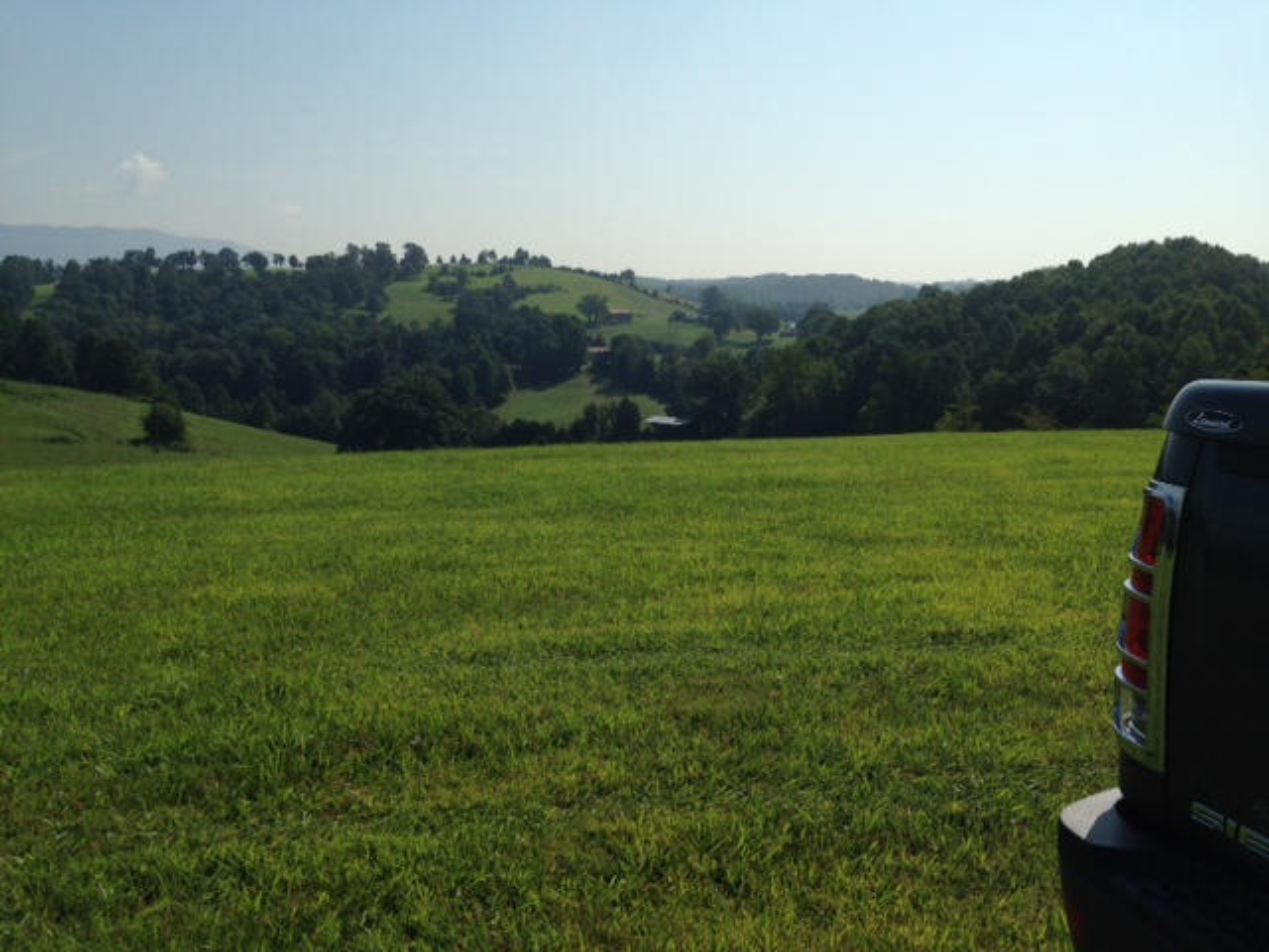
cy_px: 476
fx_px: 1210
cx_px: 634
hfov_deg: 55.4
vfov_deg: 42.9
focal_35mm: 33
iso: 50
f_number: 2.4
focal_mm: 4.12
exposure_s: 1/3623
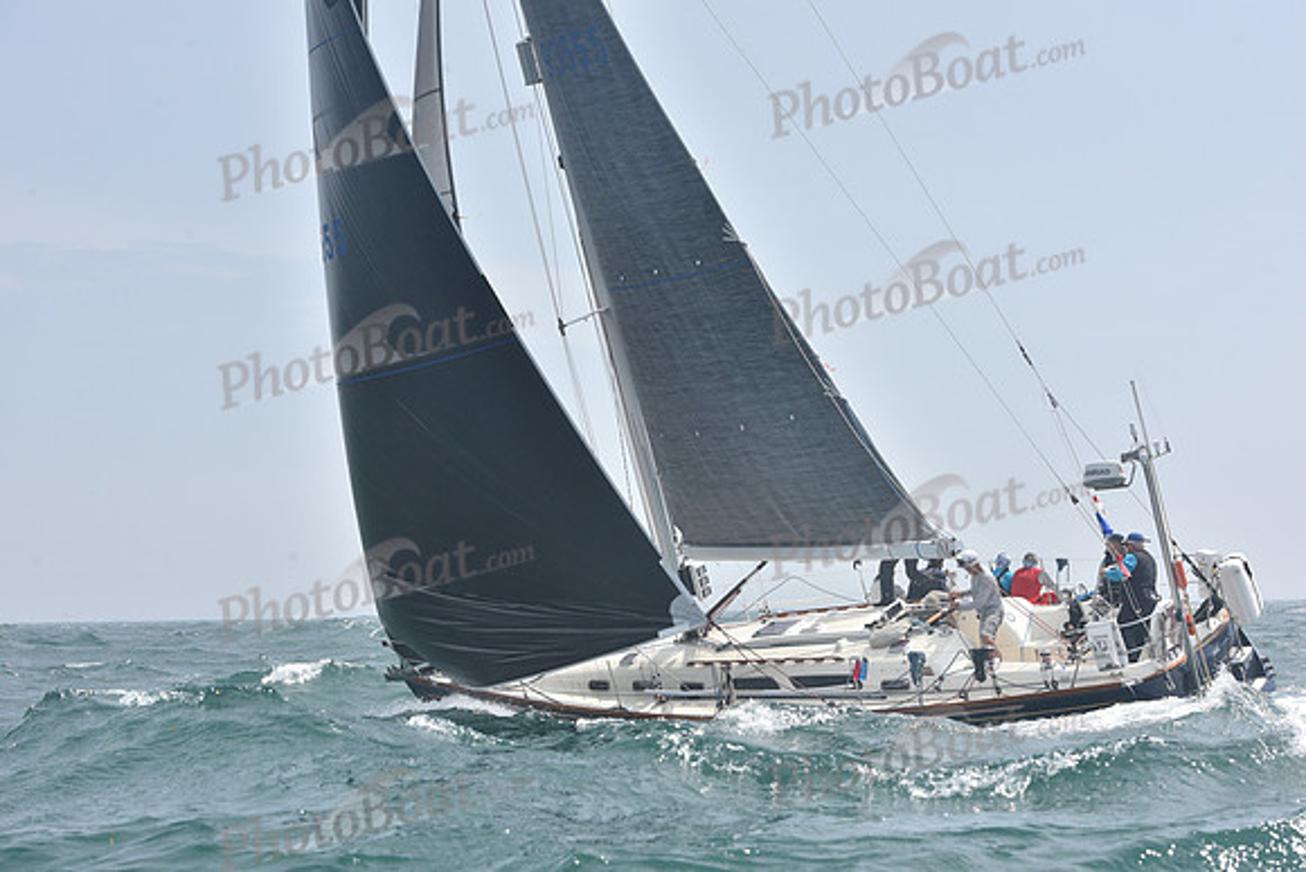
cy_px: 436
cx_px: 653
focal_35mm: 70
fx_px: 2540
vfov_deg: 19.5
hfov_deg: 28.8
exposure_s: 1/800
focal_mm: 70
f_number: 10
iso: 320
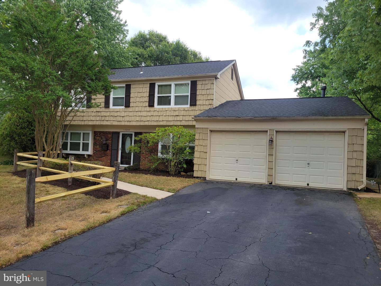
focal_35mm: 26
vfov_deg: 53.1
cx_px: 190
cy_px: 143
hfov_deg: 67.3
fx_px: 286
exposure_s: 1/859
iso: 40
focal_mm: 5.4
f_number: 1.8
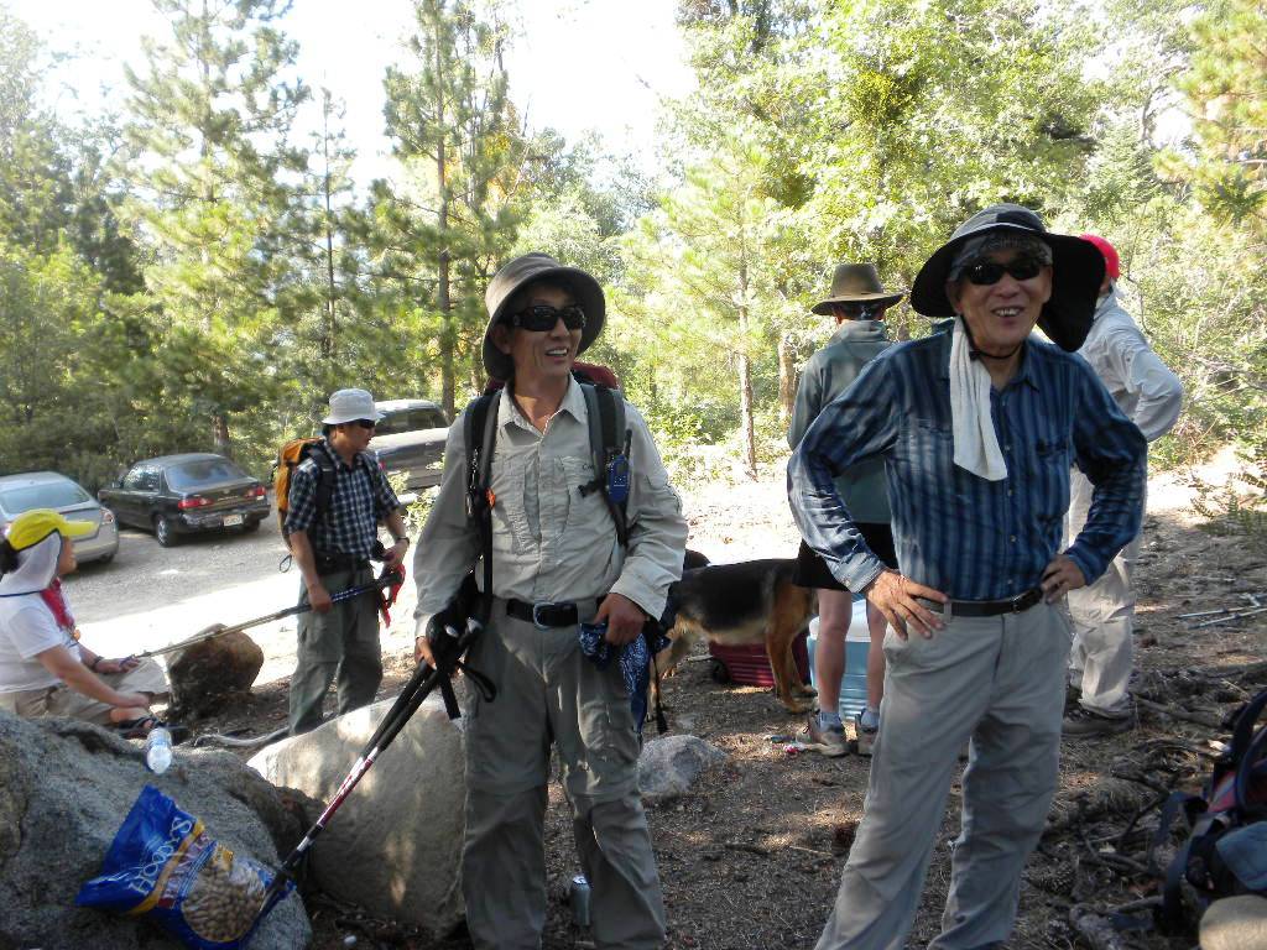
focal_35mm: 37
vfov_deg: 38.7
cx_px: 634
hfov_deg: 50.1
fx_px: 1354
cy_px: 475
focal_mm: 6.6
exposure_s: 1/75.3
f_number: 3.5
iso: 64
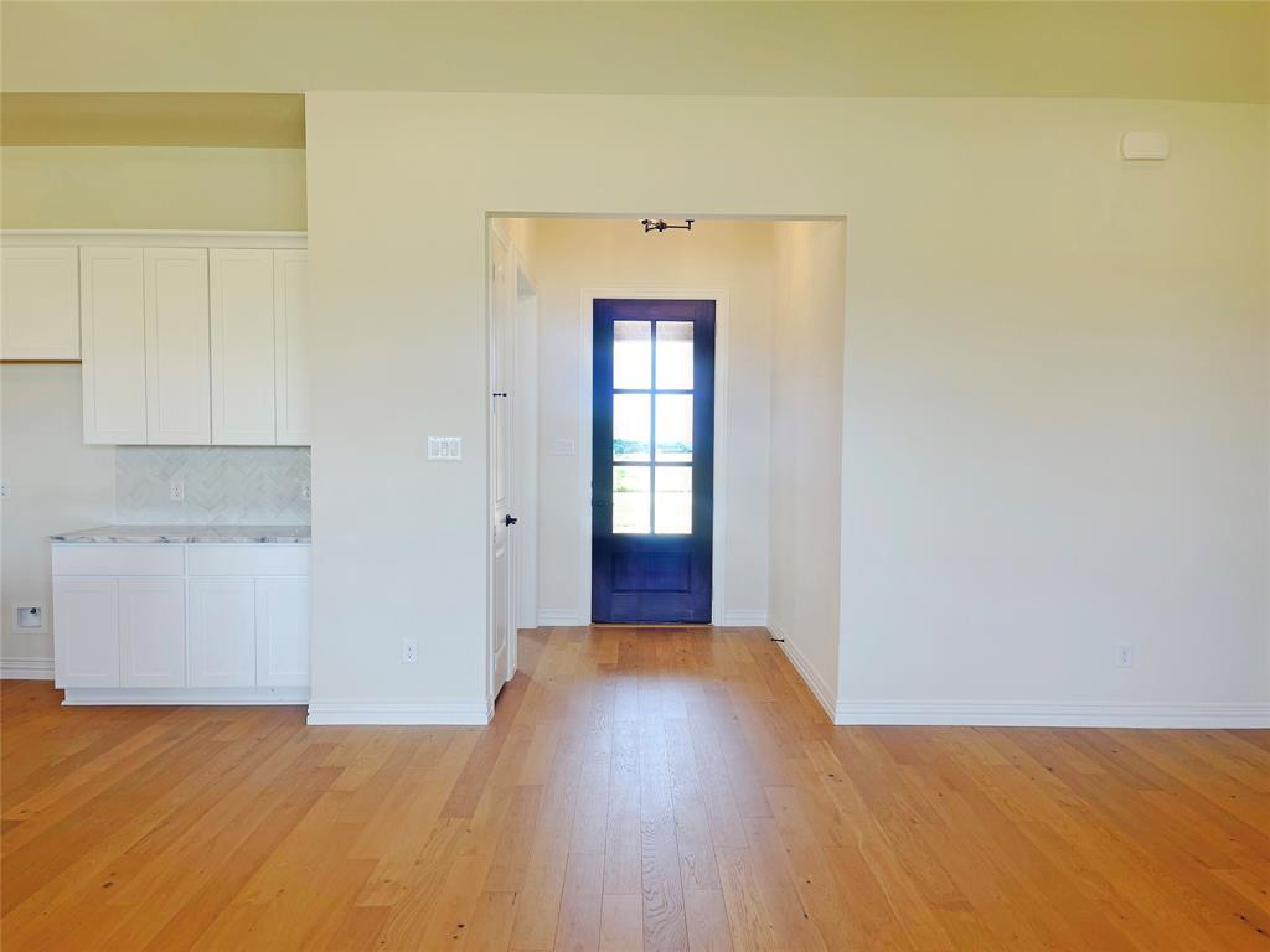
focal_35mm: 25
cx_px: 635
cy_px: 476
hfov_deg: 69.4
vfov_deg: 54.9
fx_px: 917
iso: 40
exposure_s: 1/120
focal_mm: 5.1
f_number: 1.6
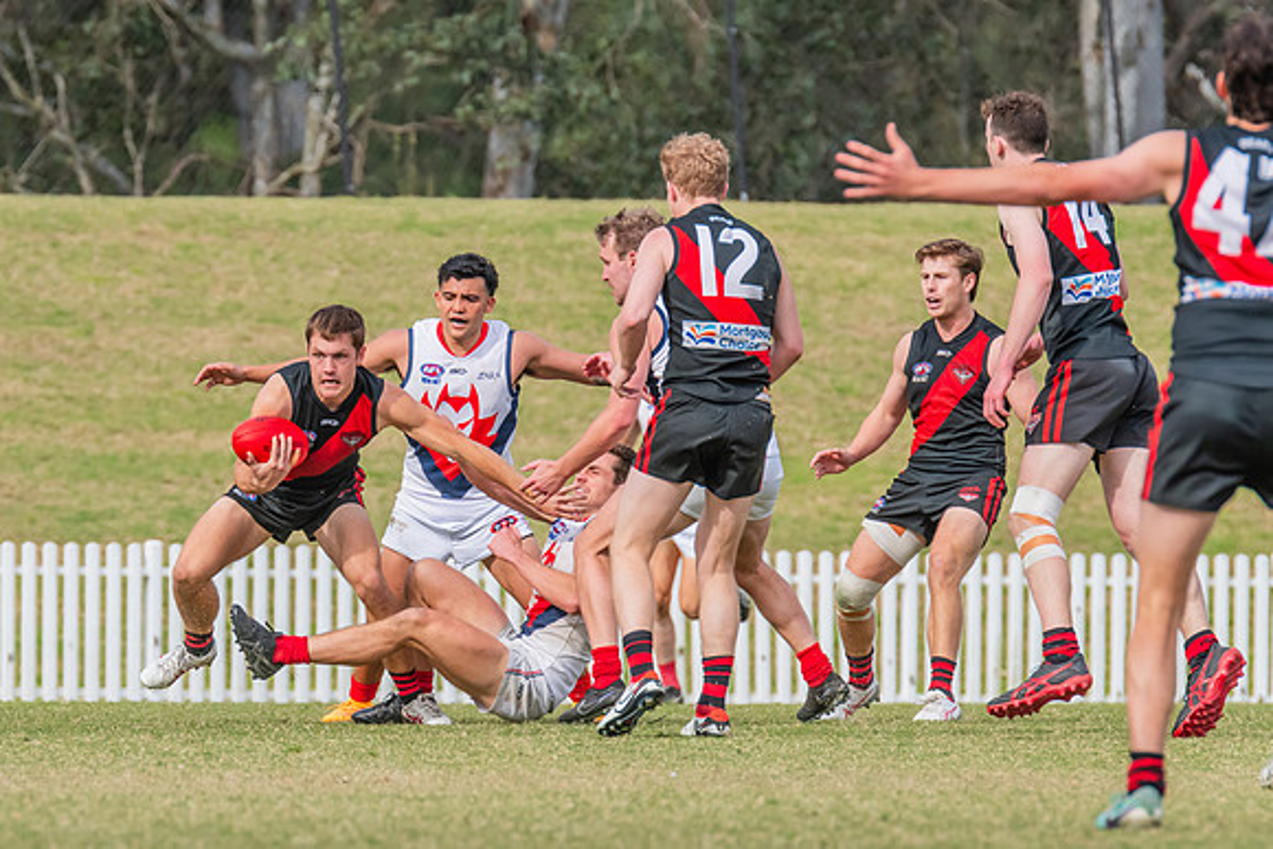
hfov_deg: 3.2
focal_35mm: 635
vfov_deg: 2.2
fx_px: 22465
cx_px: 329
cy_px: 398
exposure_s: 1/1250
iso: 800
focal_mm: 420
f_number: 9
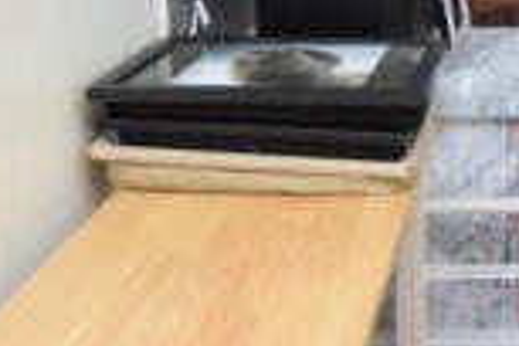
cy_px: -22
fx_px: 1110
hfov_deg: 24.8
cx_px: 550
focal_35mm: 77
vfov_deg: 17.2
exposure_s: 1/60
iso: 3200
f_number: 4
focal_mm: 12
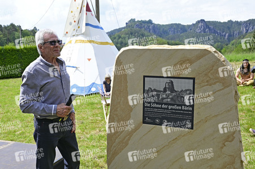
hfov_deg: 62.0
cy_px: 84
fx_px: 212
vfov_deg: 43.5
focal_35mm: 30
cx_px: 128
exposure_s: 1/250
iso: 100
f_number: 6.3
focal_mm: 30
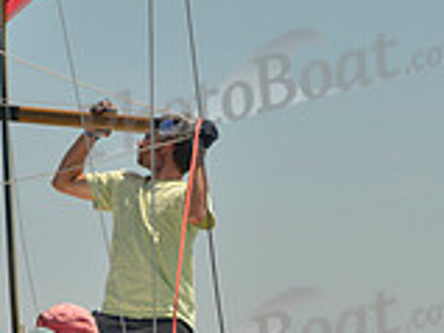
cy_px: 530
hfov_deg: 5.4
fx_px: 4729
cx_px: -64
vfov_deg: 4.0
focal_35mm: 369
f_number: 5.6
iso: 200
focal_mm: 105
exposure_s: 1/800
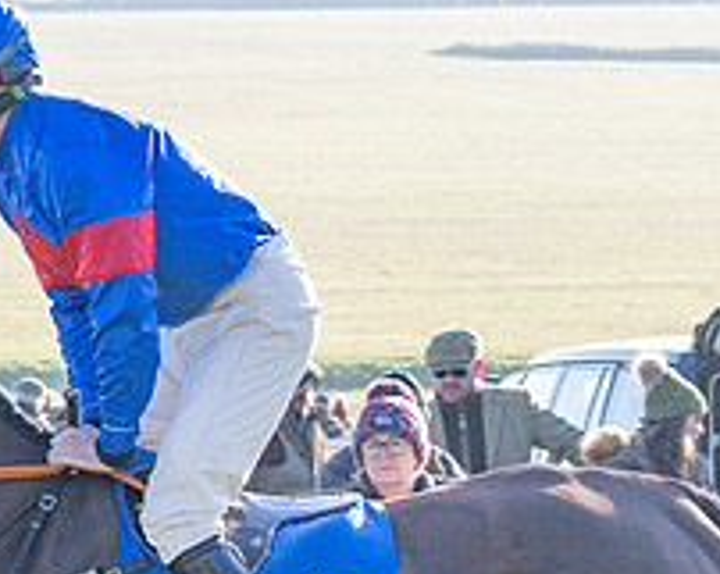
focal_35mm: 281
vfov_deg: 5.5
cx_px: 752
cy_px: 676
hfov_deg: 6.9
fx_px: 5979
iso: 640
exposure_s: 1/1000
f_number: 4
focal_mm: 47
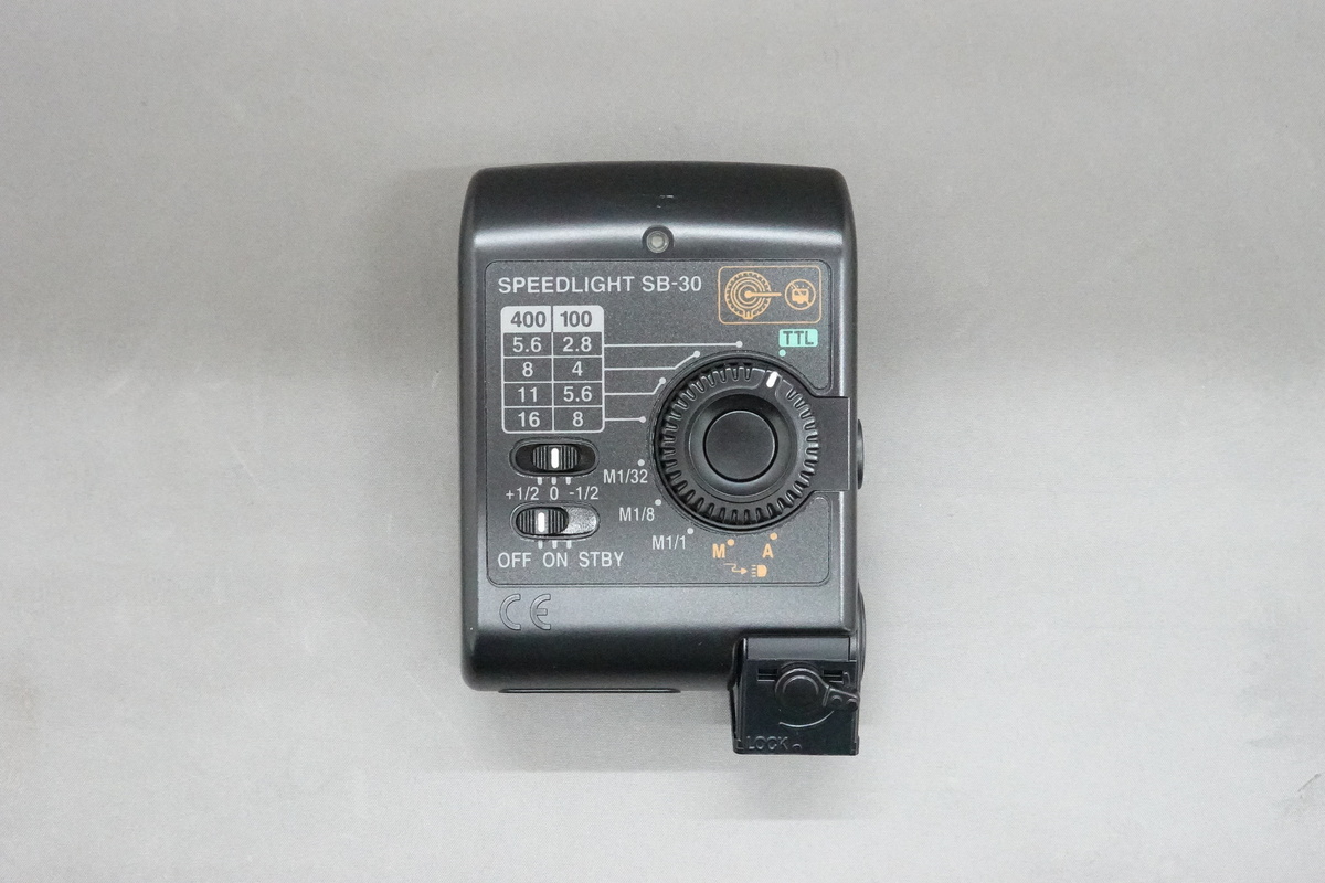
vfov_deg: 27.0
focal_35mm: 50
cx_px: 662
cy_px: 442
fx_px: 1840
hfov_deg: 39.6
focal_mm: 19.03
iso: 6400
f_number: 8
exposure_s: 1/50
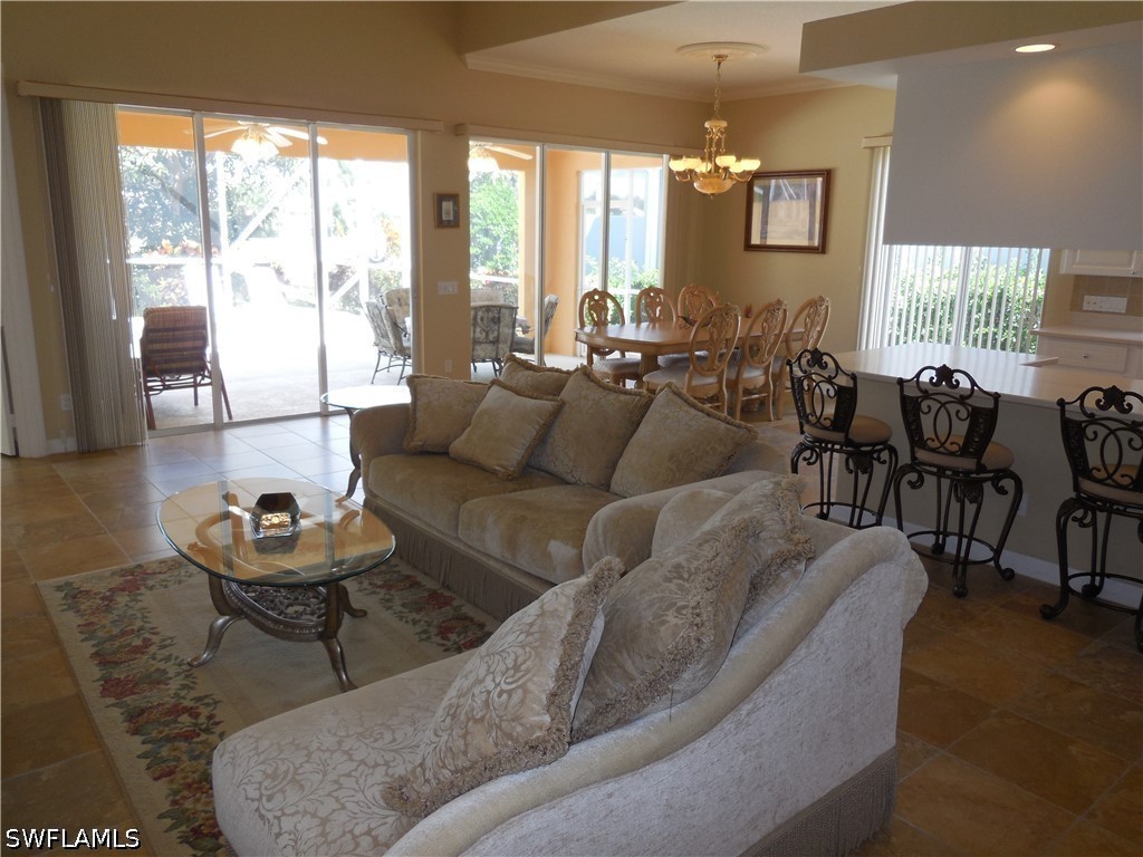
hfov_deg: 69.4
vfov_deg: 54.9
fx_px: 825
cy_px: 428
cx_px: 572
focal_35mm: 25
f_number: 3.1
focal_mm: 4.5
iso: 125
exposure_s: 1/80
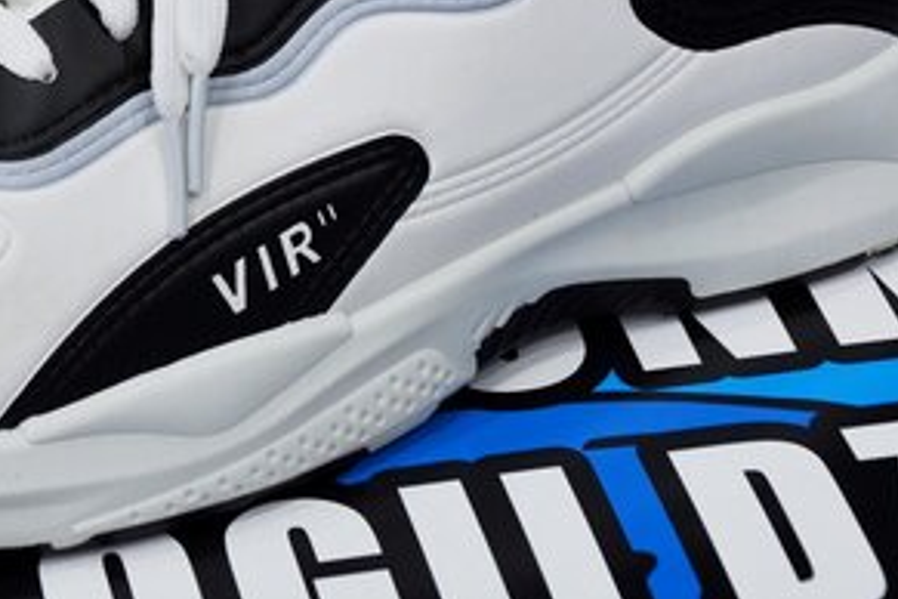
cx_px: 188
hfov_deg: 13.4
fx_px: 3791
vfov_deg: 9.0
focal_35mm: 152
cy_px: -54
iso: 400
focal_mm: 46
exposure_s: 1/125
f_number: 5.6
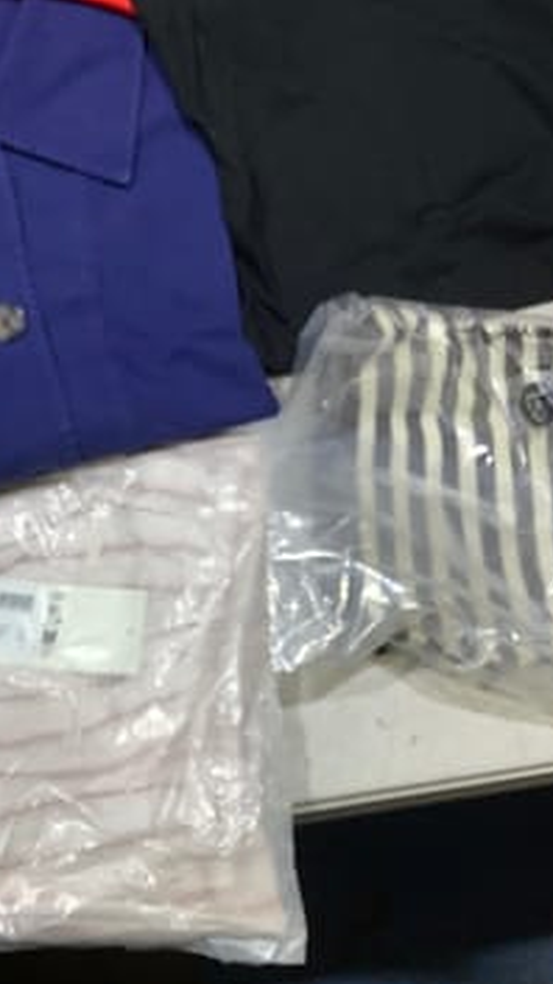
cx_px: 131
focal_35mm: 48
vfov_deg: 42.9
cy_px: 521
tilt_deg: -75.3
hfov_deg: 24.6
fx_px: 1251
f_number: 2.4
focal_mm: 3.3
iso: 64
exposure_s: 1/100
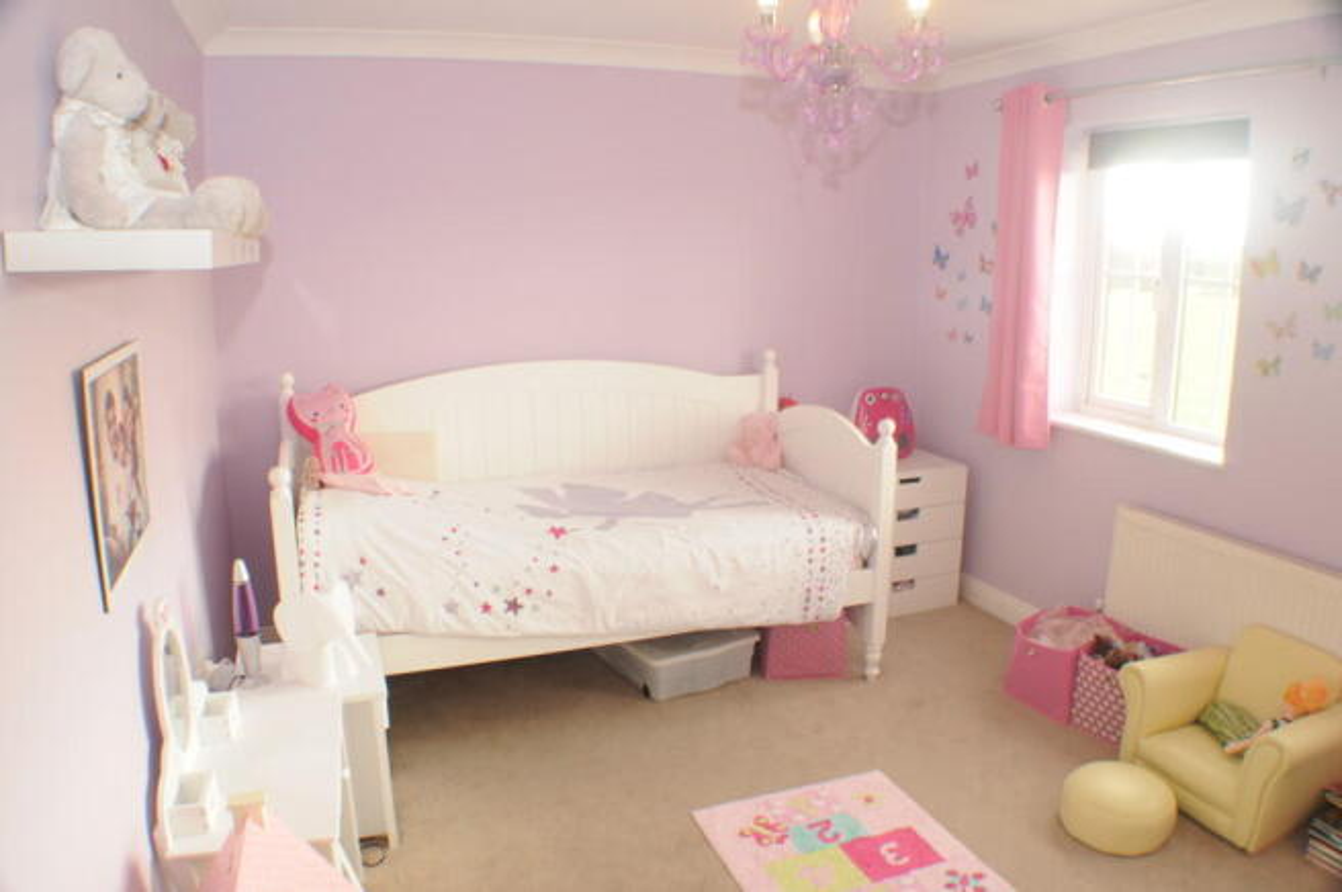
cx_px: 671
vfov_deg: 39.9
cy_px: 446
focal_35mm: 33
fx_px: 1229
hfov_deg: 57.3
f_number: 10
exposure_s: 1/6
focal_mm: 22
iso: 400
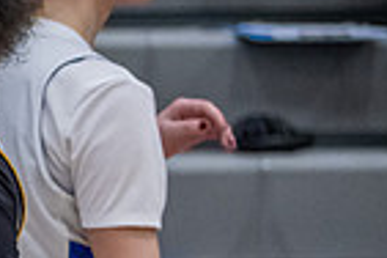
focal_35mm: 431
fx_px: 4633
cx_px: -772
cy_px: 180
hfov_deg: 4.6
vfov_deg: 3.2
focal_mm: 70
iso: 4500
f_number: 2.8
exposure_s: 1/1000
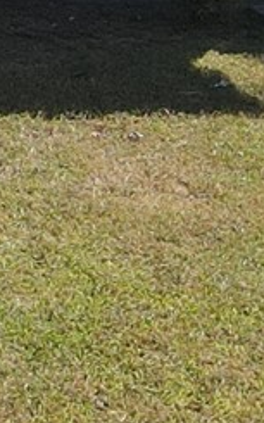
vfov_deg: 9.5
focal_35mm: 213
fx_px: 2453
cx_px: -699
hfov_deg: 5.5
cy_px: -281
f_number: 2.8
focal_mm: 4.5
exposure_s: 1/500
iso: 100
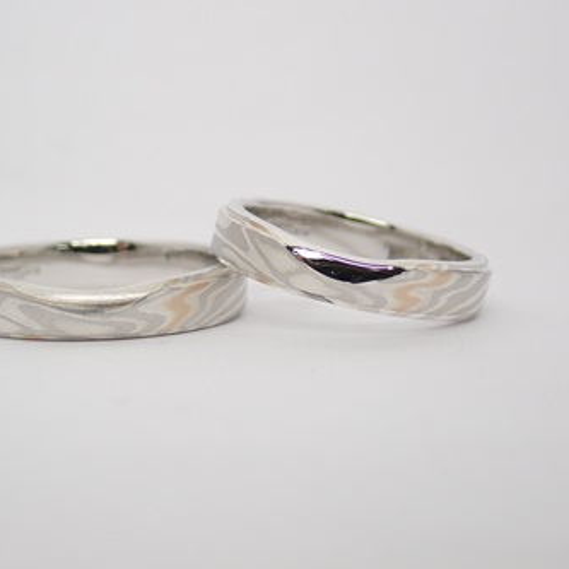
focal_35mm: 92
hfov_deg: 18.9
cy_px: 284
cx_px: 217
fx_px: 1711
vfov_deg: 18.9
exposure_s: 1/125
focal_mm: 13.65
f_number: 4.1
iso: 200
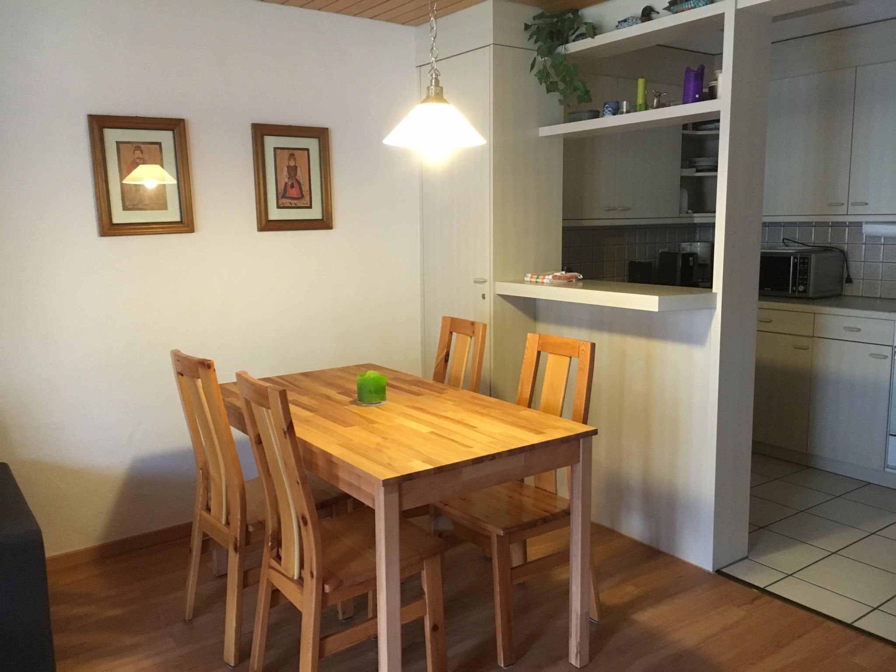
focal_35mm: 29
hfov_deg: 61.7
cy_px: 336
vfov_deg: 48.2
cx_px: 448
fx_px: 751
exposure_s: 1/25
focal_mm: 4.15
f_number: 2.2
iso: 250
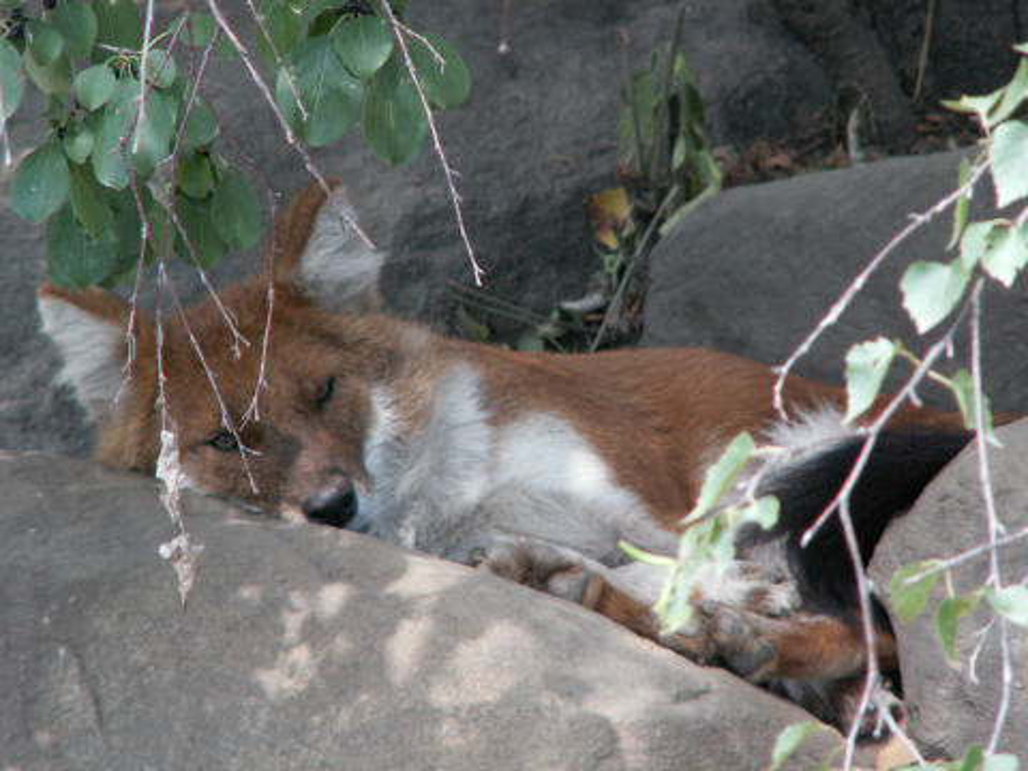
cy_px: 386
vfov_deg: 4.6
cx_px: 514
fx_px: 9592
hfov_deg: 6.1
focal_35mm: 323
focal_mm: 53.53
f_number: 4.5
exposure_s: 1/80
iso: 125
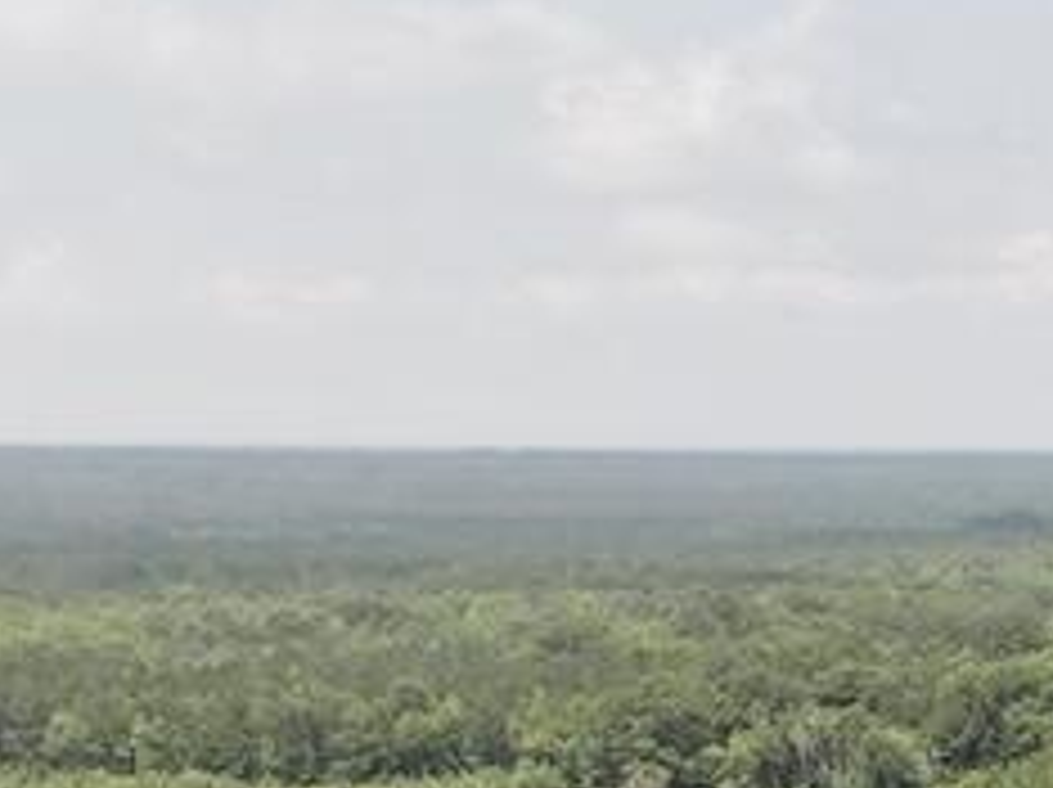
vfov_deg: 12.2
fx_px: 3191
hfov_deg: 15.3
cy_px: 1668
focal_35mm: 105
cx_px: 2079
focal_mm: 12.29
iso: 110
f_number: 2.8
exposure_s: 1/60
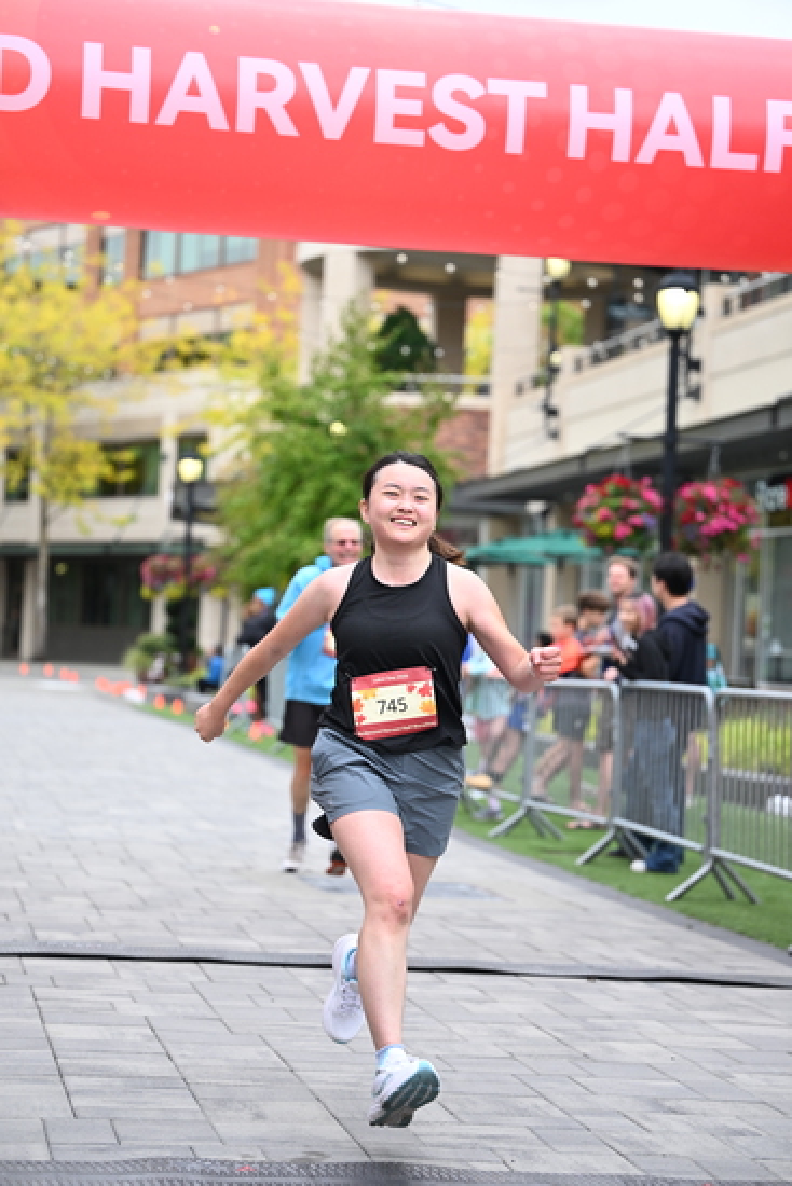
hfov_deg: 16.7
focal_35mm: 82
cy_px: 593
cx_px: 396
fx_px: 2704
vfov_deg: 24.8
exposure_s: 1/2000
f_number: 2.8
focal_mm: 82
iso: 640
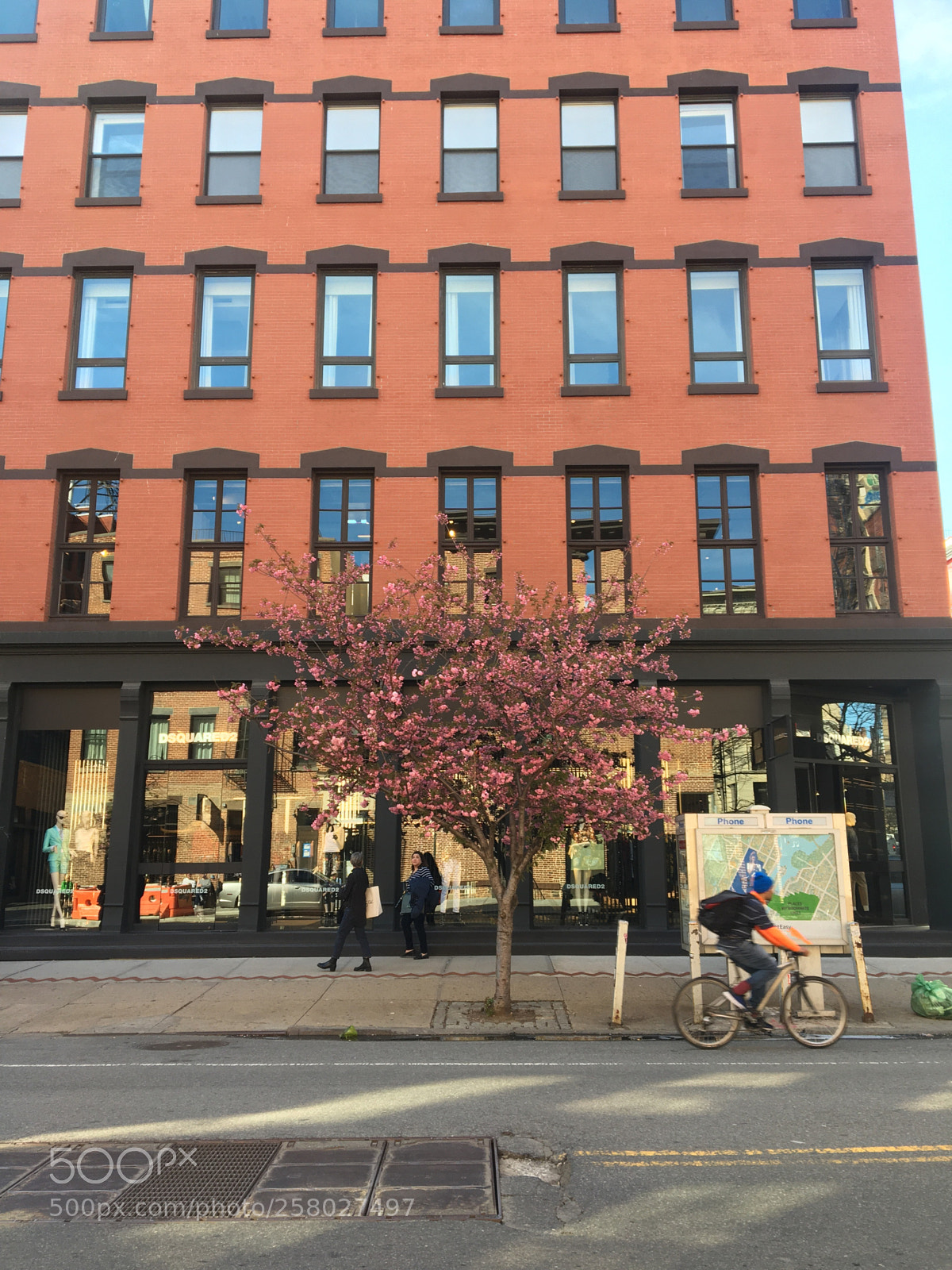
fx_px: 1063
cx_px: 476
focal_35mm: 29
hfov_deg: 48.2
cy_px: 635
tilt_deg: +13.3
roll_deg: +0.7
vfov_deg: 61.7
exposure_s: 1/120
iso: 25
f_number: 2.2
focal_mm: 4.15
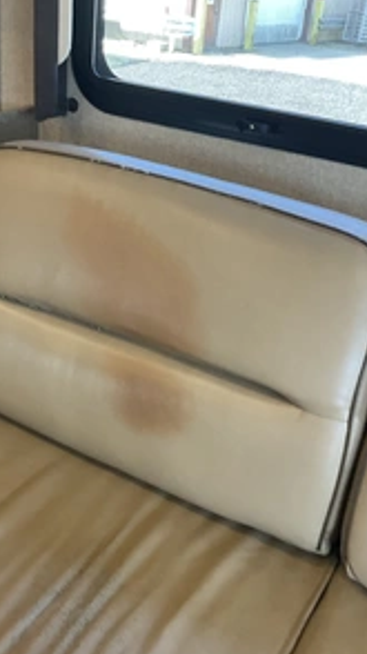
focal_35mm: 43
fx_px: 745
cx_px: 160
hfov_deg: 27.6
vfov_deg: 47.4
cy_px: 329
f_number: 1.8
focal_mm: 3
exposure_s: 1/60
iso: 125
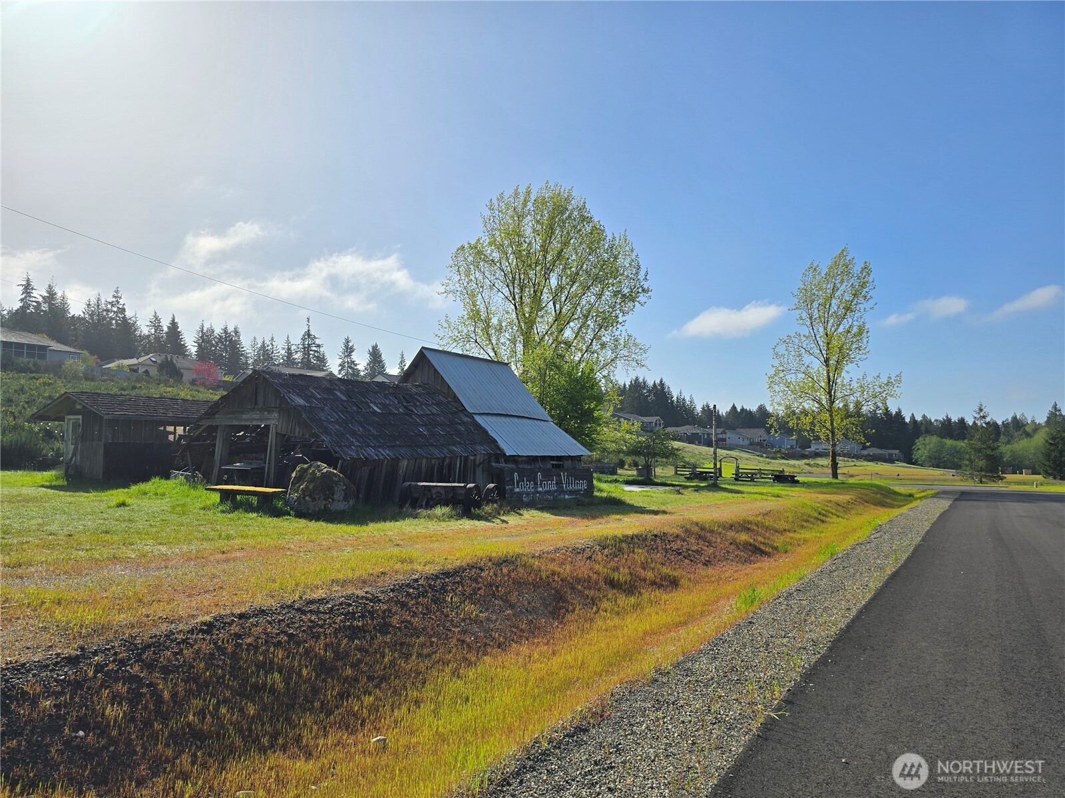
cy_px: 399
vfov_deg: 58.9
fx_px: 708
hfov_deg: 73.9
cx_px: 532
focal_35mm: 23
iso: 12
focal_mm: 6.3
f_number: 1.7
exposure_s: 1/1785
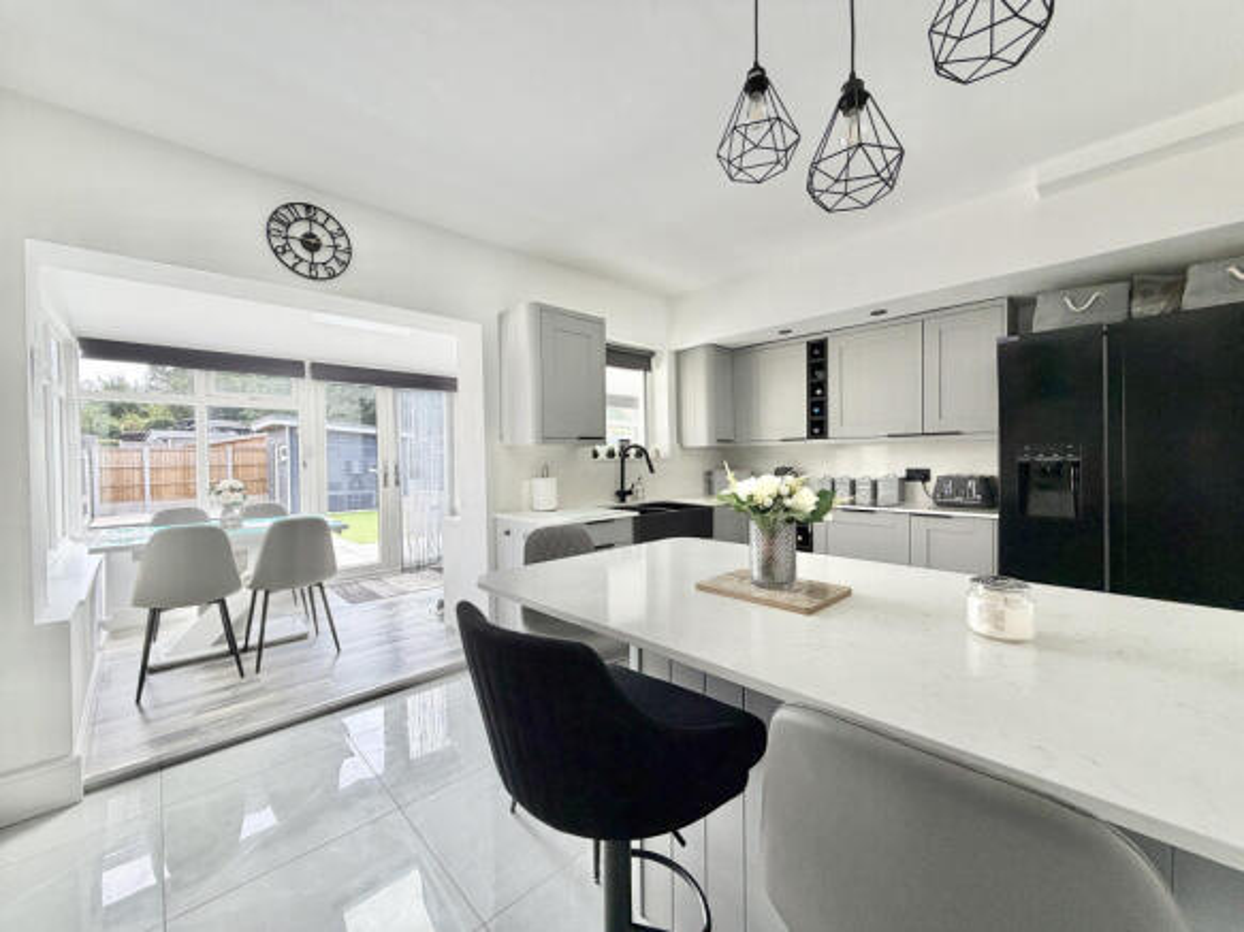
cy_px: 466
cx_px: 622
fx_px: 503
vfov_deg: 85.7
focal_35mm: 14
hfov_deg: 102.1
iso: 80
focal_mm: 2.22
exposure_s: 1/121
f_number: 2.2
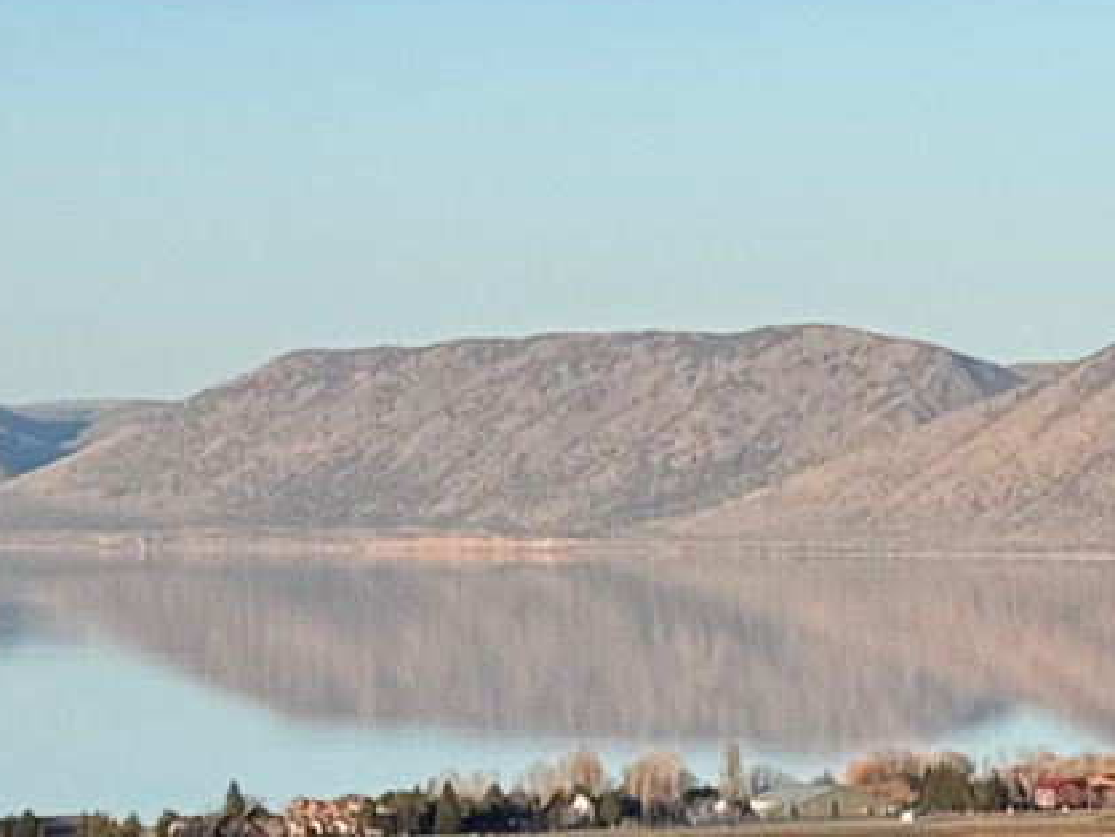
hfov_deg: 8.1
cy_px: 666
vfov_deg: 6.3
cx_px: 2019
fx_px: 7574
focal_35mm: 235
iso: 64
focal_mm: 6.76
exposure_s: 1/2611
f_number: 1.78
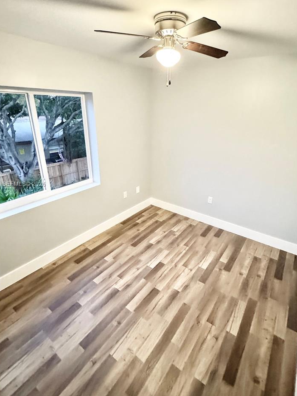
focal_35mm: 18
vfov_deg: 87.6
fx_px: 206
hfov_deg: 71.5
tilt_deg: -18.5
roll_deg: -1.1
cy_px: 185
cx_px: 158
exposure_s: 1/60
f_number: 2.2
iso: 1250
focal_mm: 2.22
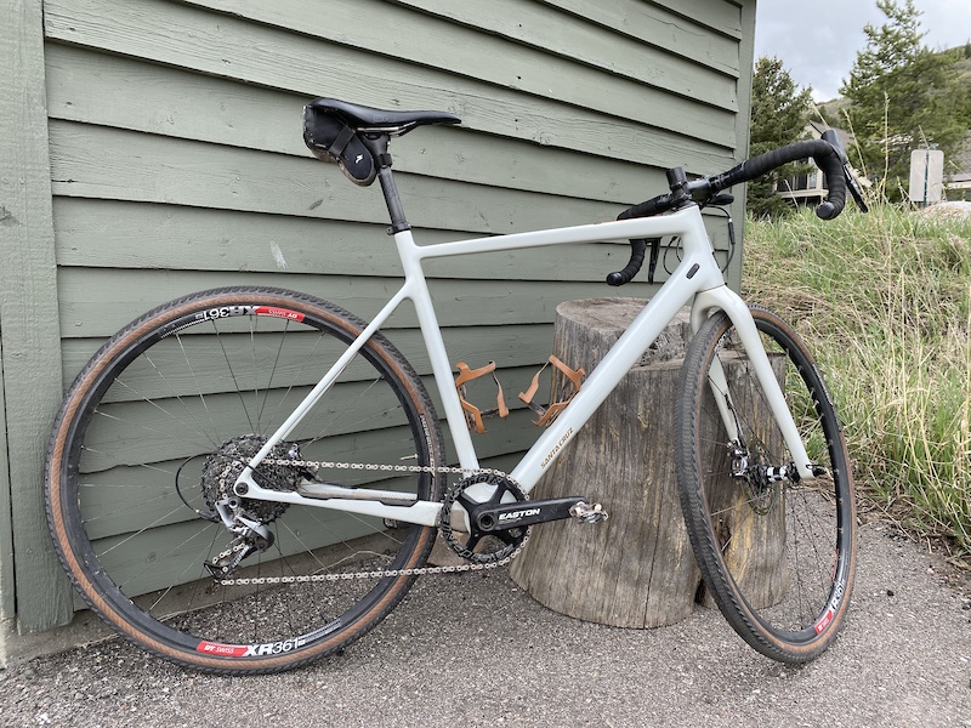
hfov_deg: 67.3
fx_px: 729
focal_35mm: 26
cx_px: 486
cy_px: 364
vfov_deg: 53.1
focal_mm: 4.25
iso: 32
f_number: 1.8
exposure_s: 1/678
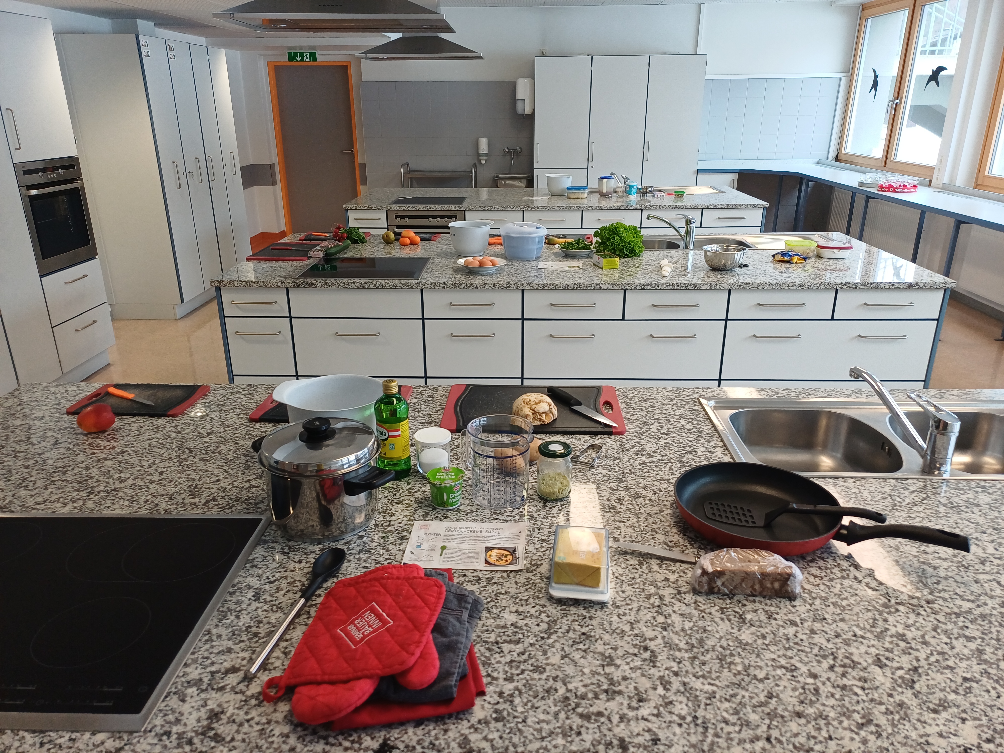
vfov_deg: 54.9
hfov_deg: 69.4
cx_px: 502
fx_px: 725
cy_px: 376
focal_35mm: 25
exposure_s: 1/50
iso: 64
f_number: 1.8
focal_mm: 4.65
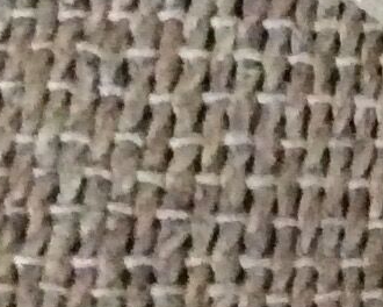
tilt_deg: -64.9
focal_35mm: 245
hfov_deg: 7.2
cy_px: 277
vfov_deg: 6.3
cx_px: 1025
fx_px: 2777
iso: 640
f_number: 2.4
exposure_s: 1/17
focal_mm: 3.3
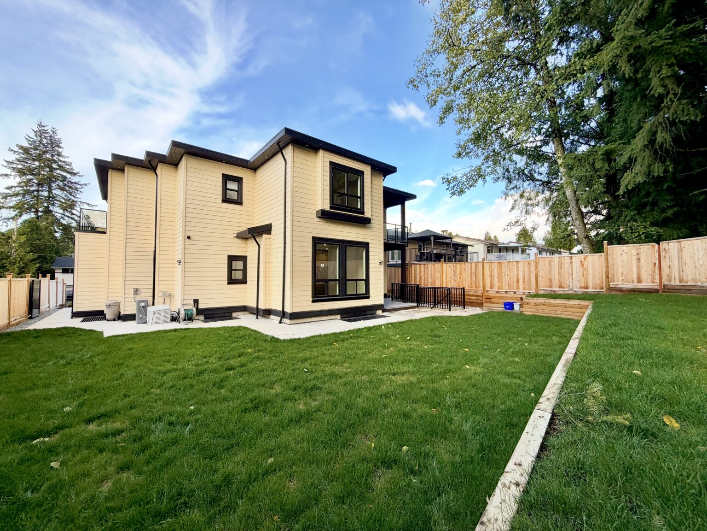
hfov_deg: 102.1
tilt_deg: +2.5
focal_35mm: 14
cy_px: 266
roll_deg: +0.5
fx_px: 286
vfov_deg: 85.7
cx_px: 354
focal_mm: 2.22
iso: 50
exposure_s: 1/502
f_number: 2.2
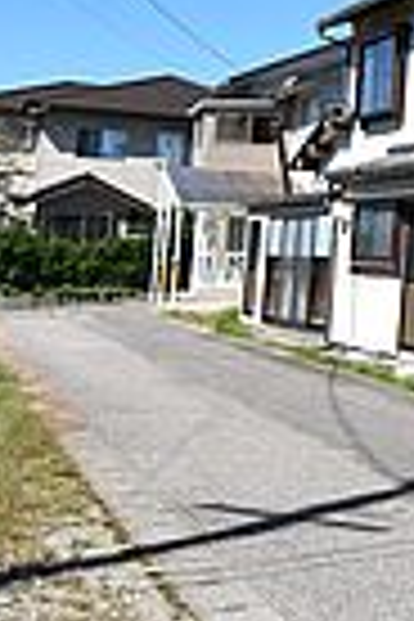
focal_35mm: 65
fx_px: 1121
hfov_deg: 16.8
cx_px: 778
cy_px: 115
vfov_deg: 30.1
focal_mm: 12
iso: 200
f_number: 10
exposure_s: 1/400
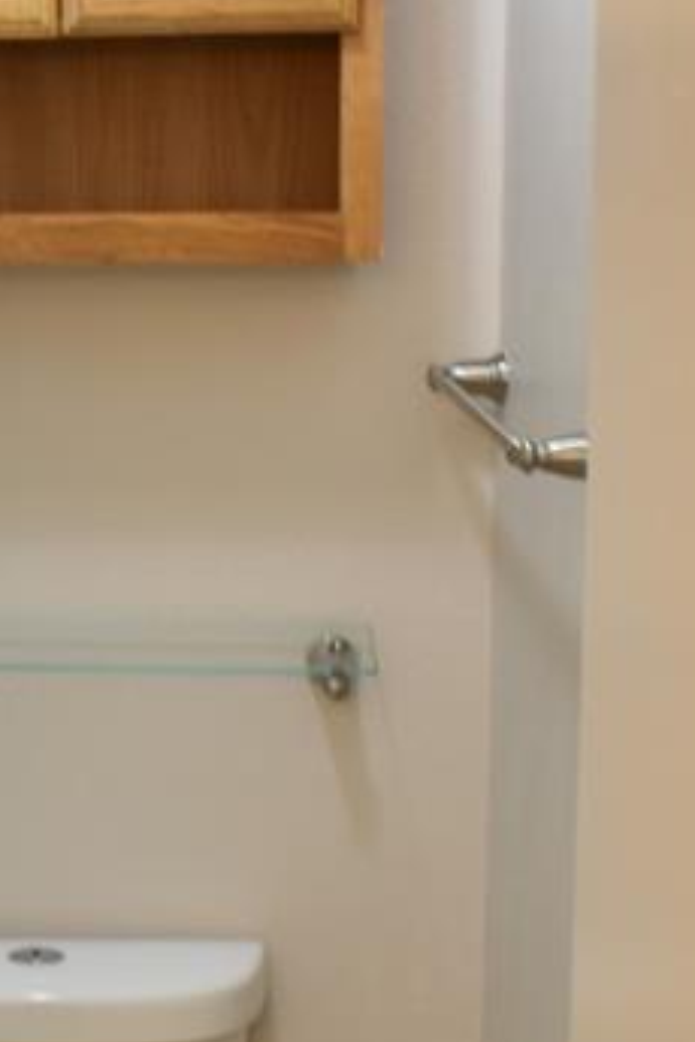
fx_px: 2722
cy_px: 483
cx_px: -150
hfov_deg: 14.1
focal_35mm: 94
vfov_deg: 21.7
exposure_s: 1/20
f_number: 7.1
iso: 400
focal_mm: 18
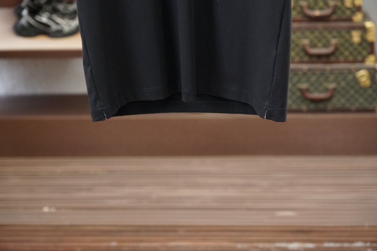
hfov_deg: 22.6
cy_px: 126
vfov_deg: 15.2
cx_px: 188
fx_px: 942
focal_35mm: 90
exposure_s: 1/125
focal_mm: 60
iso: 1250
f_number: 3.5
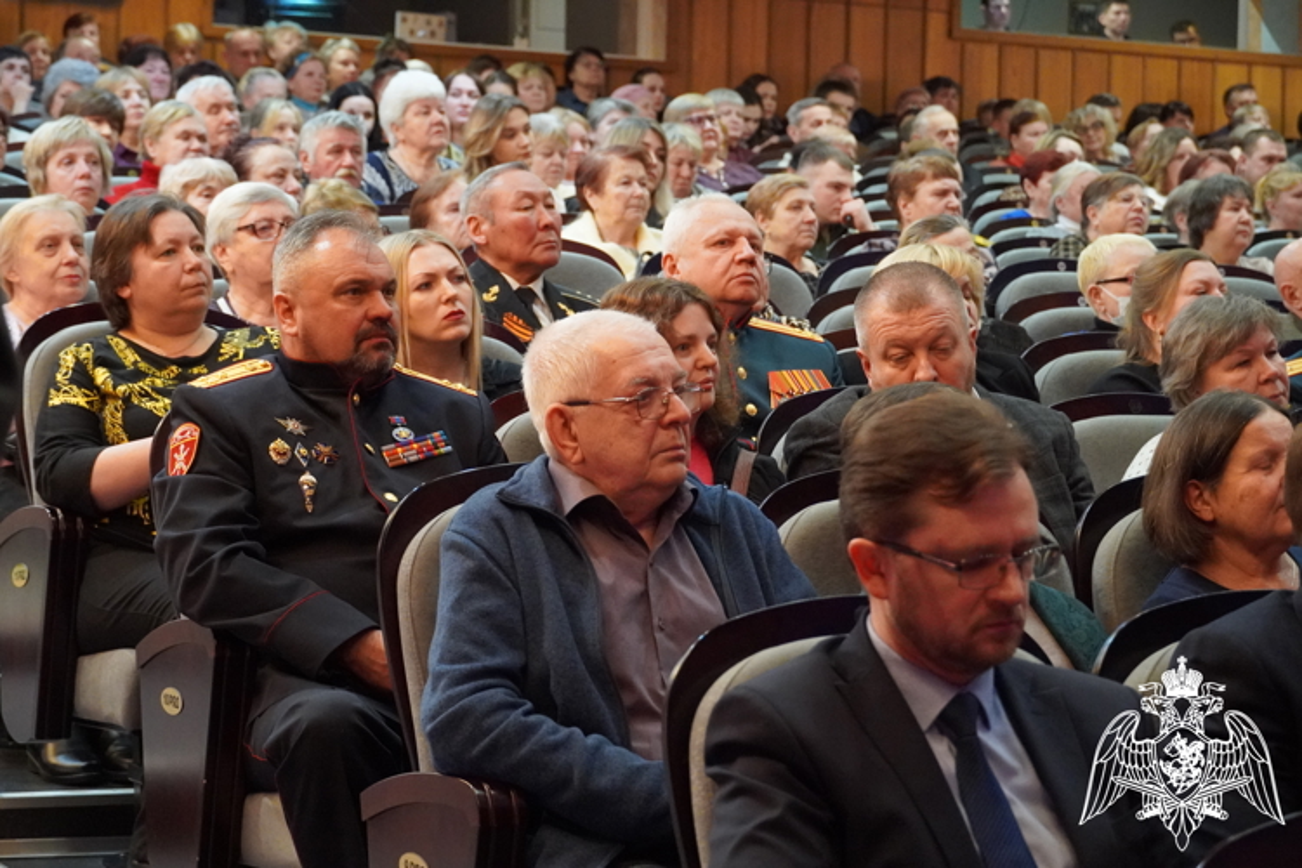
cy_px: 434
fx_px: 3200
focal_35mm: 88
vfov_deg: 15.4
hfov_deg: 23.0
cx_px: 651
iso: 6400
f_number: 5.6
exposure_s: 1/30
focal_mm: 59
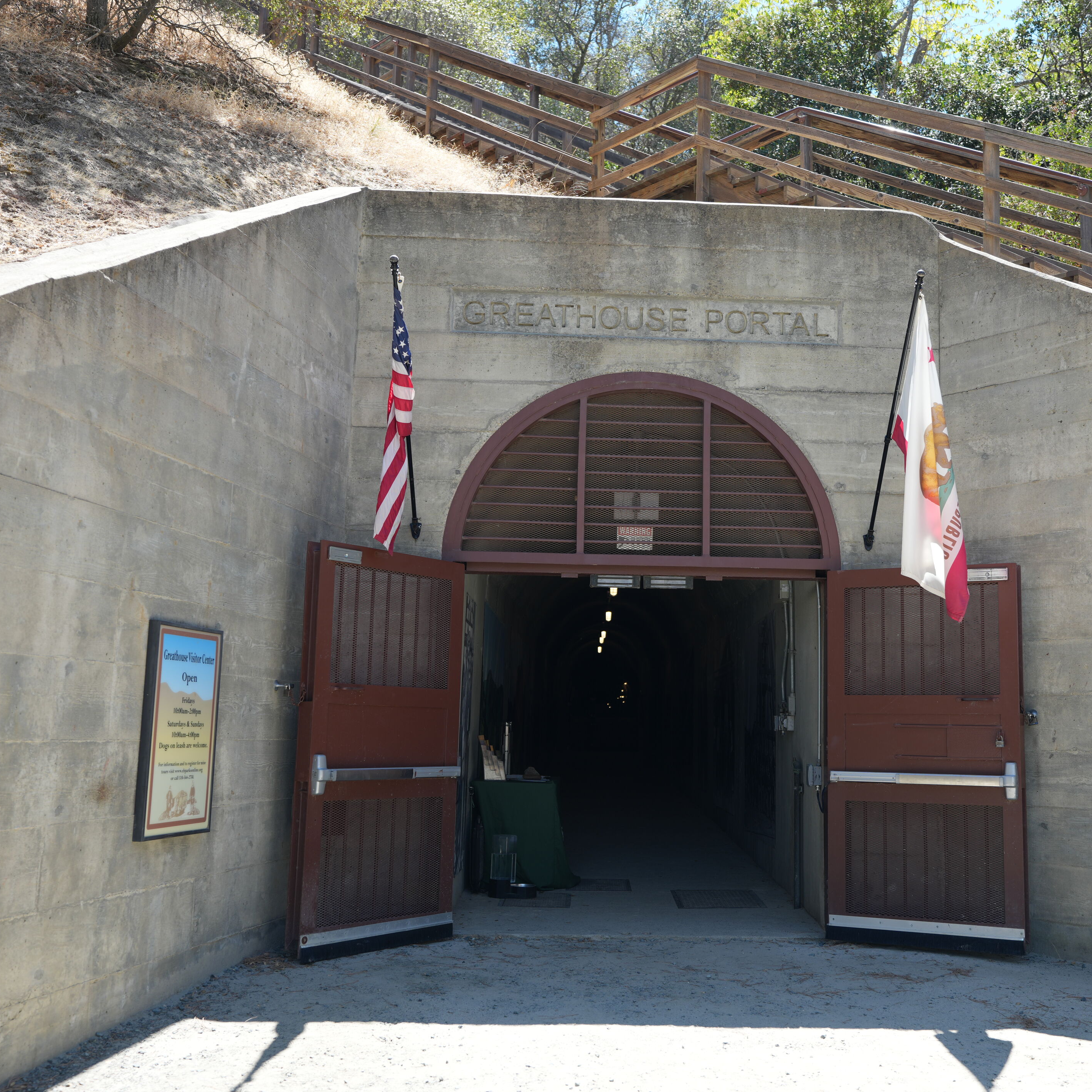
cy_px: 544
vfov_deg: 41.9
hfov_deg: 41.6
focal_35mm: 40
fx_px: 1428
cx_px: 682
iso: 100
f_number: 2.8
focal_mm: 31
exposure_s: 1/500
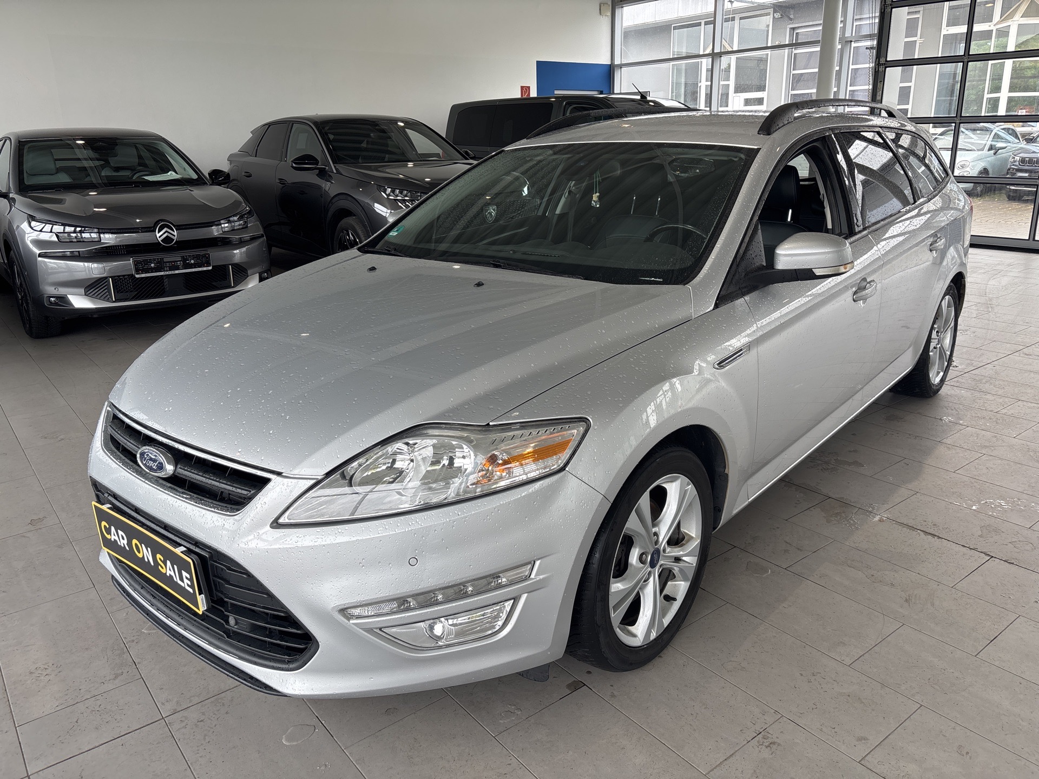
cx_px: 520
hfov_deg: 67.3
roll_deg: +0.5
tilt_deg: -16.2
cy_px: 390
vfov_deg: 53.1
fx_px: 780
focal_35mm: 26
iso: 32
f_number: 1.6
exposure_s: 1/122
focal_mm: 5.96
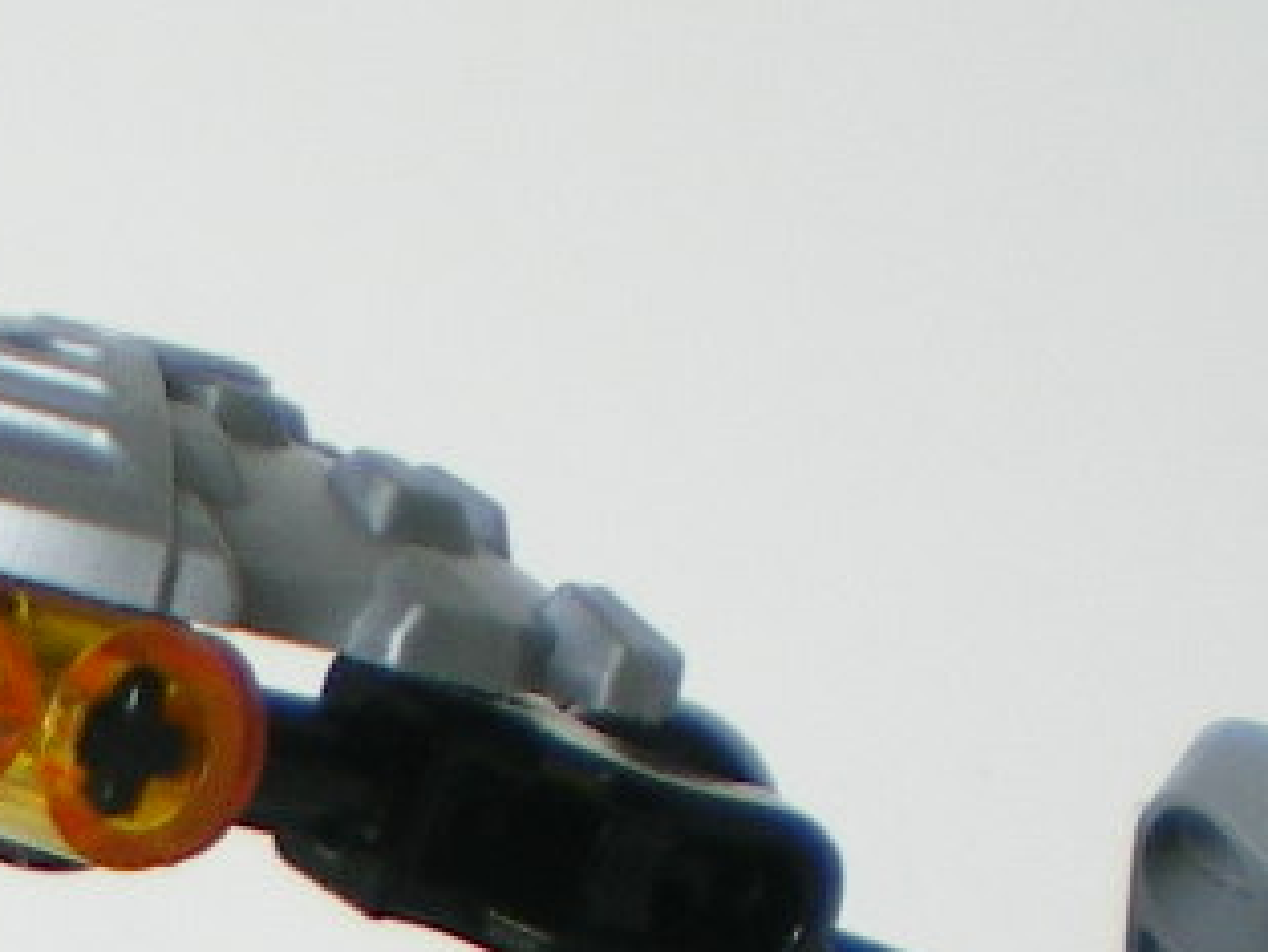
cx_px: -61
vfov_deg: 7.6
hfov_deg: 10.6
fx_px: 6743
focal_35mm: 184
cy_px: 2163
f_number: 3.1
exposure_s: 1/50
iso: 80
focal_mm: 6.3
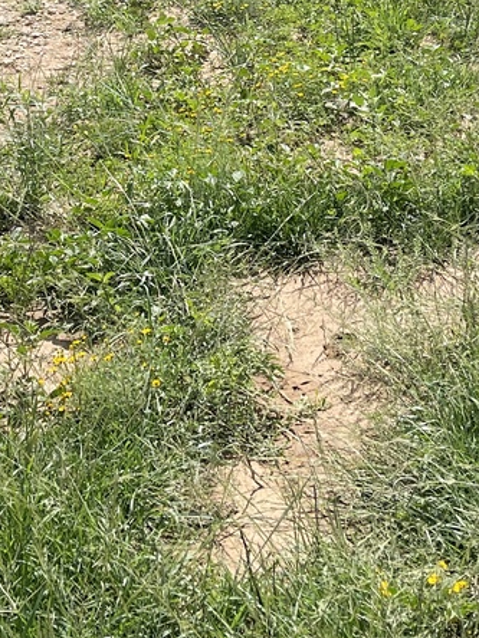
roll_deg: +1.3
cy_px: 59
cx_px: 188
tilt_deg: -18.6
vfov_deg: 23.5
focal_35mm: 81
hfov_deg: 18.2
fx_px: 1494
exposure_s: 1/2336
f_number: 1.6
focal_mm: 5.1
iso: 32
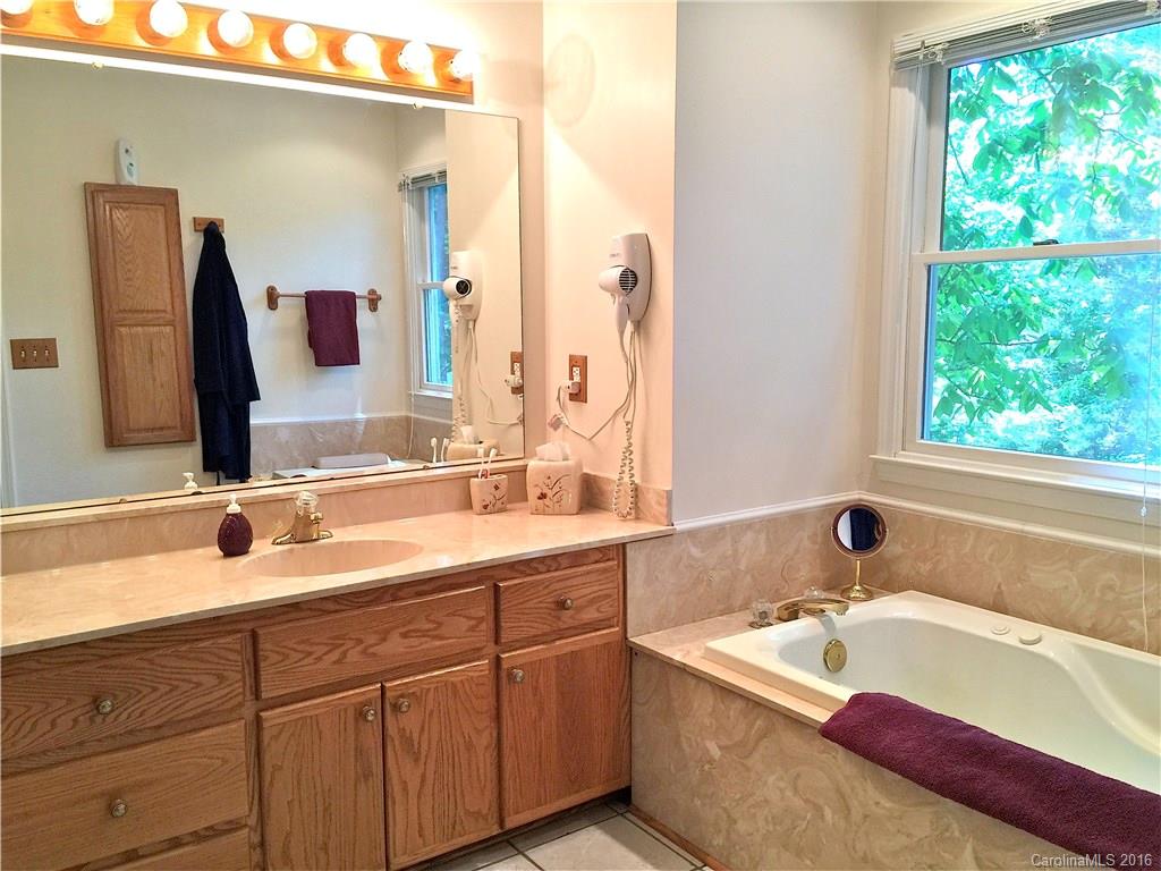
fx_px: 973
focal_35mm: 29
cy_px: 436
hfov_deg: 61.7
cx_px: 580
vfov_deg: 48.2
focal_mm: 4.15
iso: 32
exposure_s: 1/40
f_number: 2.2
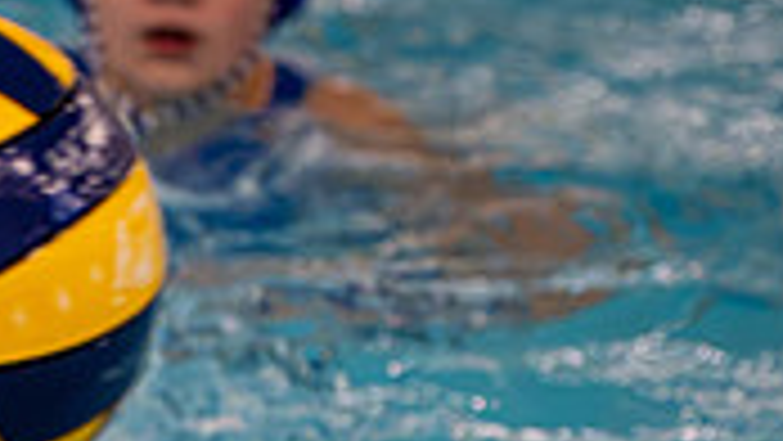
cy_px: 601
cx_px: -460
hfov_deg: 5.0
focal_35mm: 426
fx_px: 8847
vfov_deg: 2.9
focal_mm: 100
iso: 10000
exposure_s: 1/1000
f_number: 4
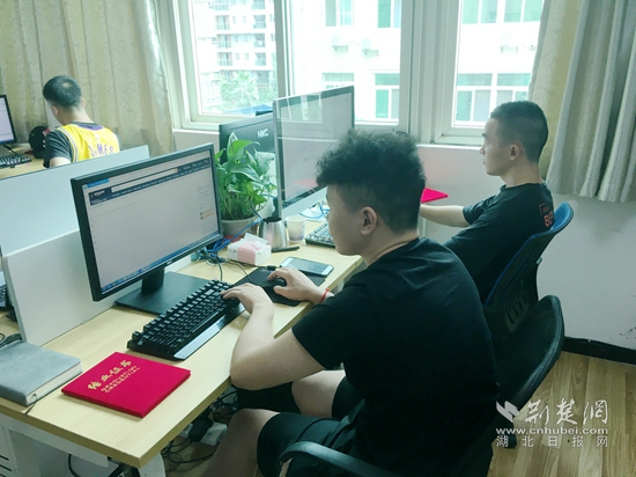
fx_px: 533
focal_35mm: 29
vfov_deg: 48.2
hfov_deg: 61.7
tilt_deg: -20.1
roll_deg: +1.6
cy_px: 238
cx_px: 318
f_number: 2.2
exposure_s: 1/33
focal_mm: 4.15
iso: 32
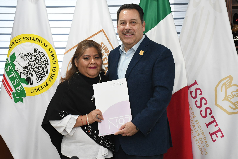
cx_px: 119
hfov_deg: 24.2
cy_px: 80
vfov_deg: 16.3
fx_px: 555
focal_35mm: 84
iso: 4000
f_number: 7.1
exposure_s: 1/125
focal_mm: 56
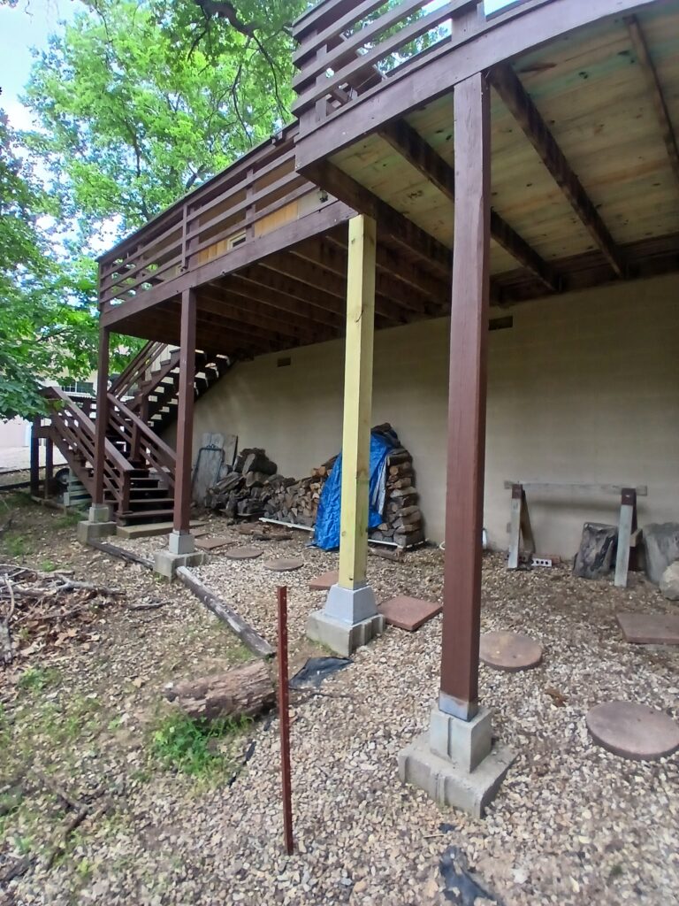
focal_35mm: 17
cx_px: 340
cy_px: 453
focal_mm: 1.4
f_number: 2.2
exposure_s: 1/60
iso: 64
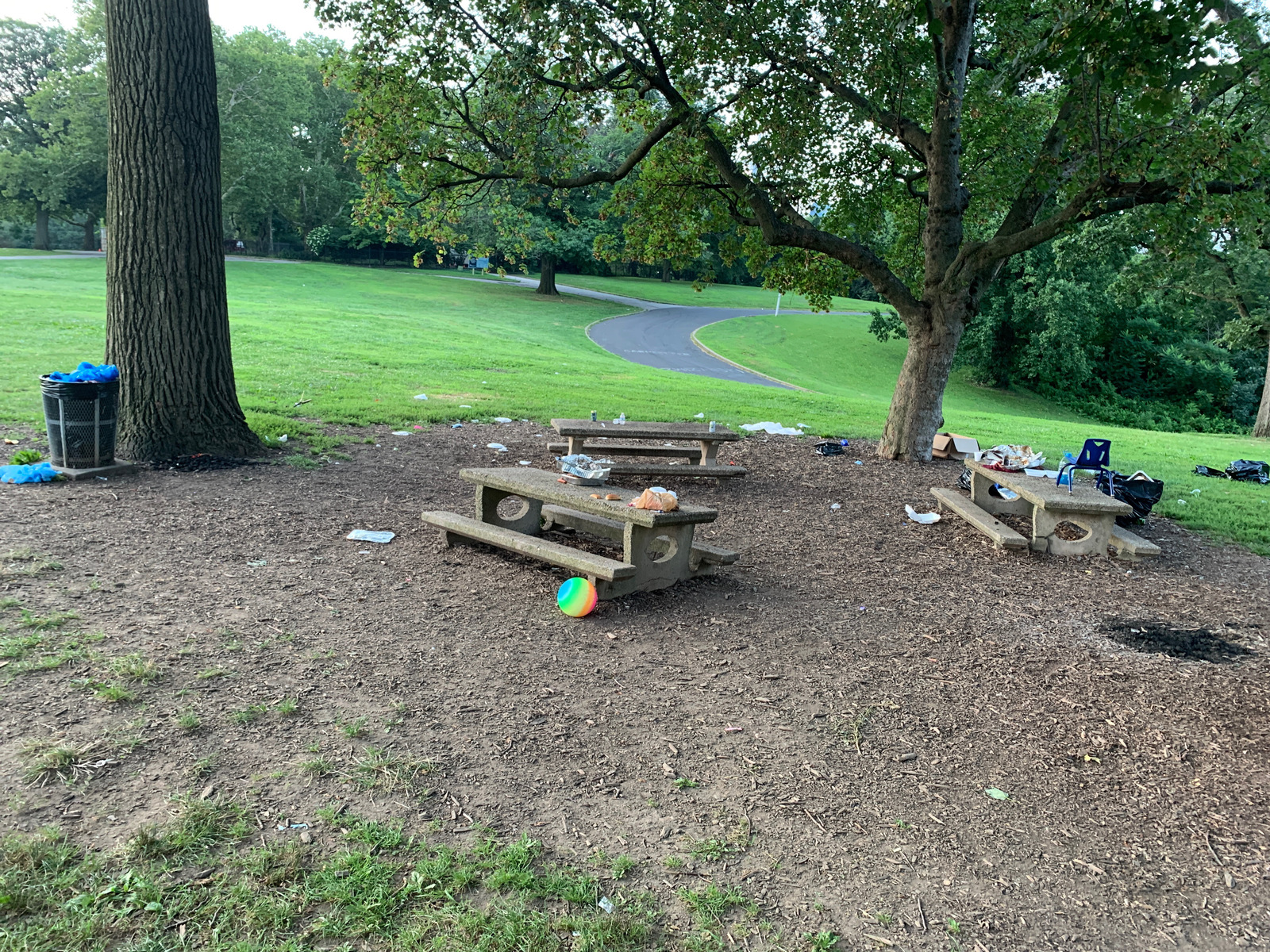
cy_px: 476
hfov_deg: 67.3
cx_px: 635
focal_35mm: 26
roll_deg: -1.9
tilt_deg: -10.7
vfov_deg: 53.1
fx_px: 954
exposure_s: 1/60
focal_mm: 4.25
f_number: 1.8
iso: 125
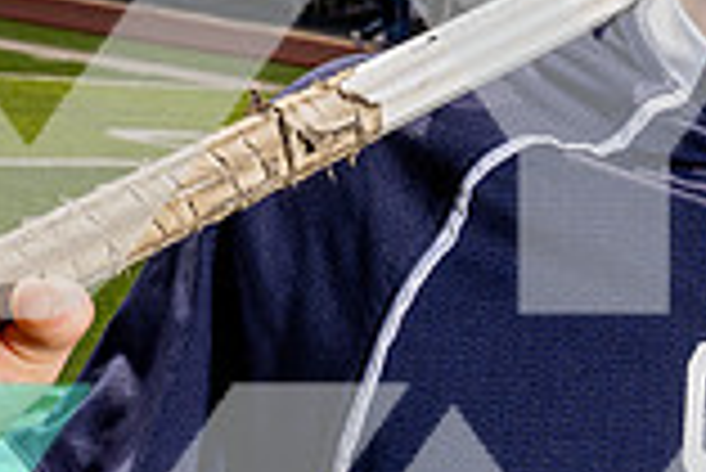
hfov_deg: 13.0
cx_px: 782
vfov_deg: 8.9
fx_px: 3042
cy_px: 79
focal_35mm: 155
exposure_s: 1/250
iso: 100
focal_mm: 42
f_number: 14
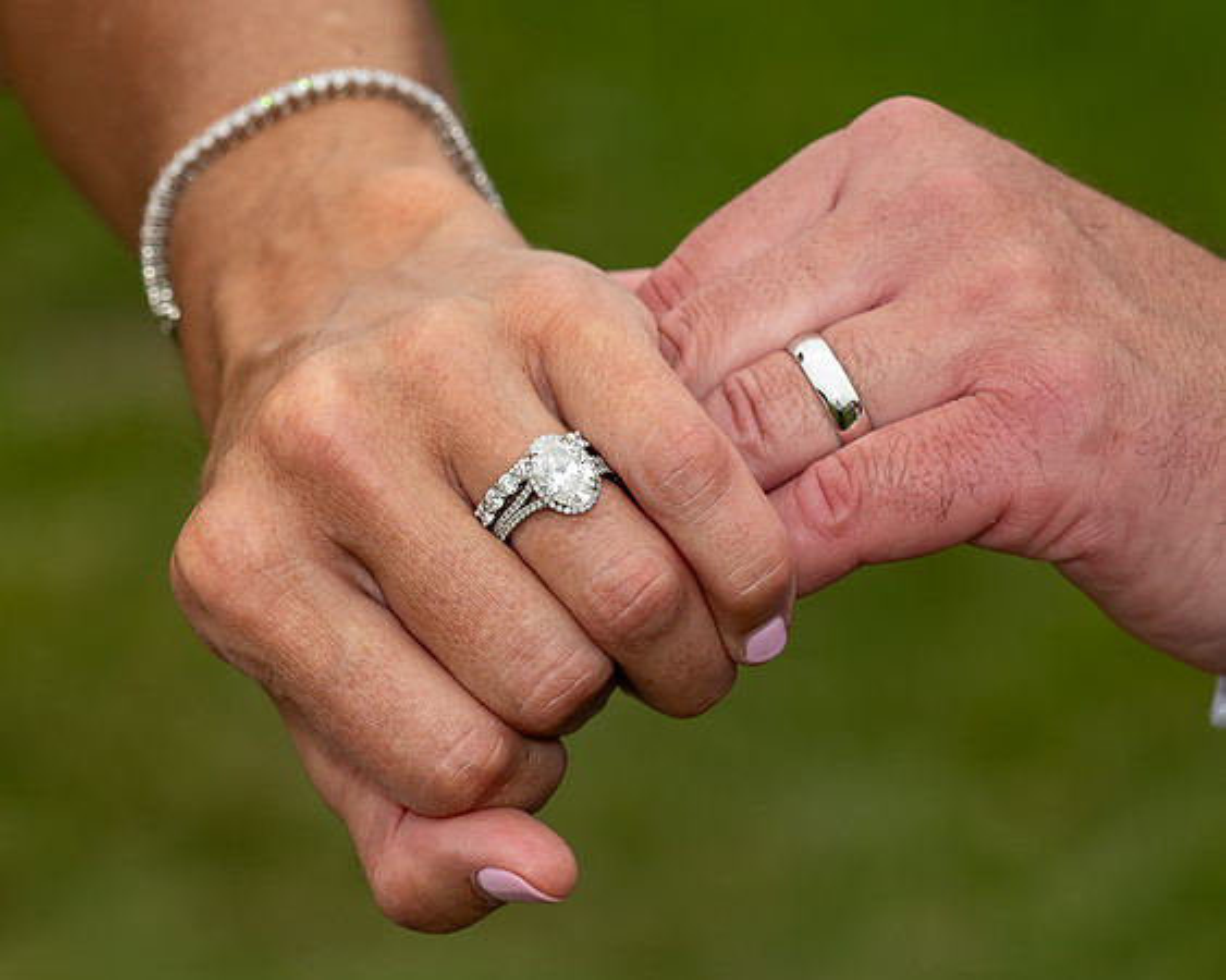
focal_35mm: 284
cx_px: 628
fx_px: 10288
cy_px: 584
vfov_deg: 5.5
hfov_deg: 6.8
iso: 125
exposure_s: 1/250
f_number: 7.1
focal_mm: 145
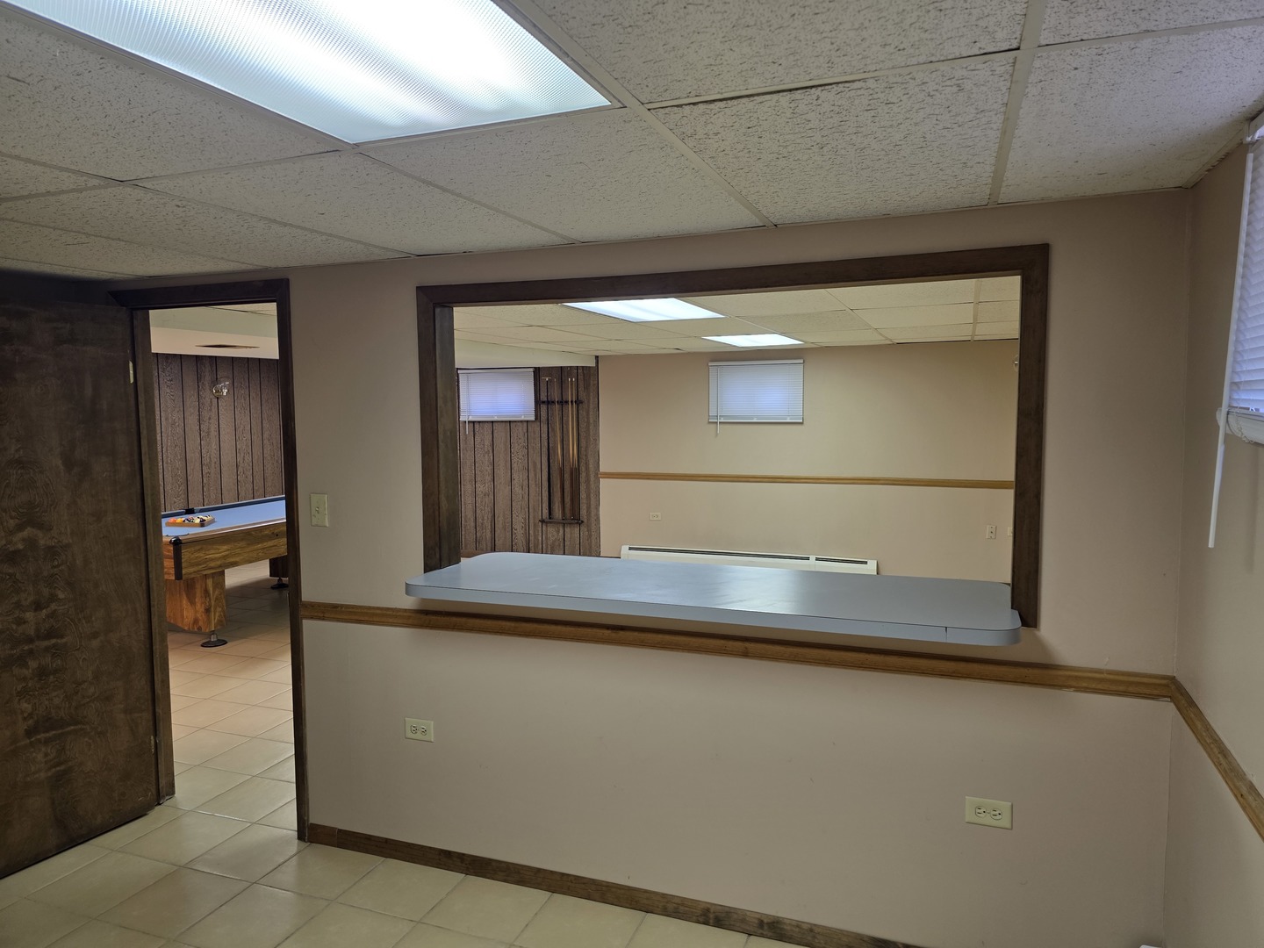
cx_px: 632
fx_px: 840
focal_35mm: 23
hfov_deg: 73.9
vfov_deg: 58.9
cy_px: 474
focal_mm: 6.3
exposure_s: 1/120
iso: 100
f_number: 1.7
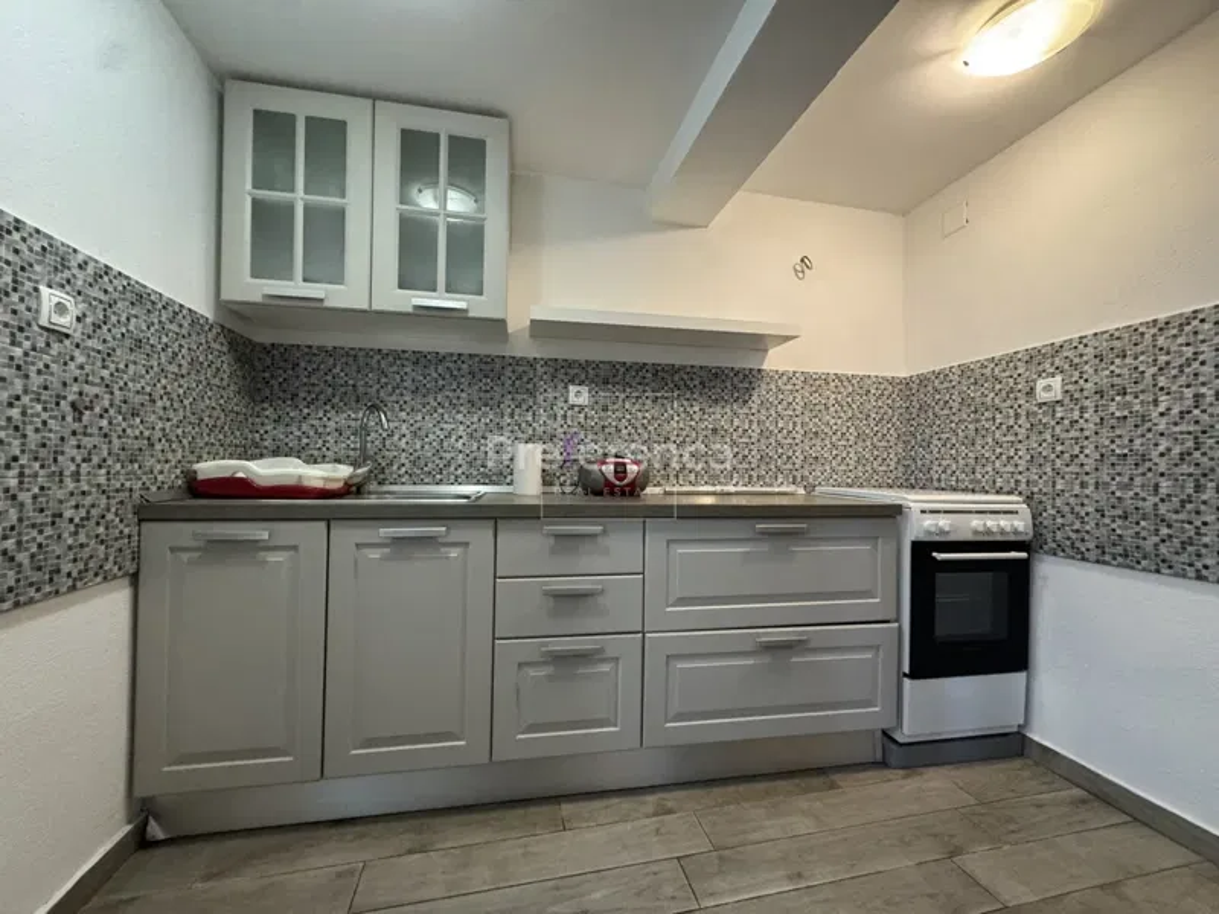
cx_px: 610
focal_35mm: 14
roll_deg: -0.9
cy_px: 457
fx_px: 493
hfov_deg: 102.1
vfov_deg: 85.7
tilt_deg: +2.5
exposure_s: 1/50
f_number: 2.2
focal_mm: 2.22
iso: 500
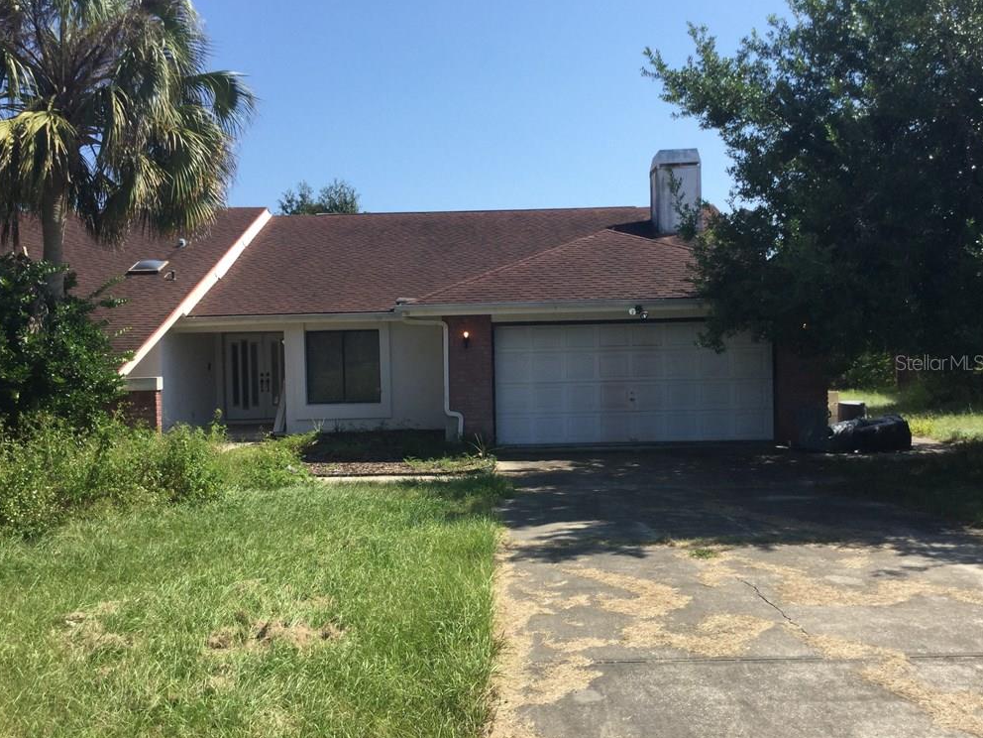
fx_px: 909
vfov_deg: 44.2
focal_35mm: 32
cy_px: 362
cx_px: 482
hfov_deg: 56.8
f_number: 2.4
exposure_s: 1/981
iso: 25
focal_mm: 3.3
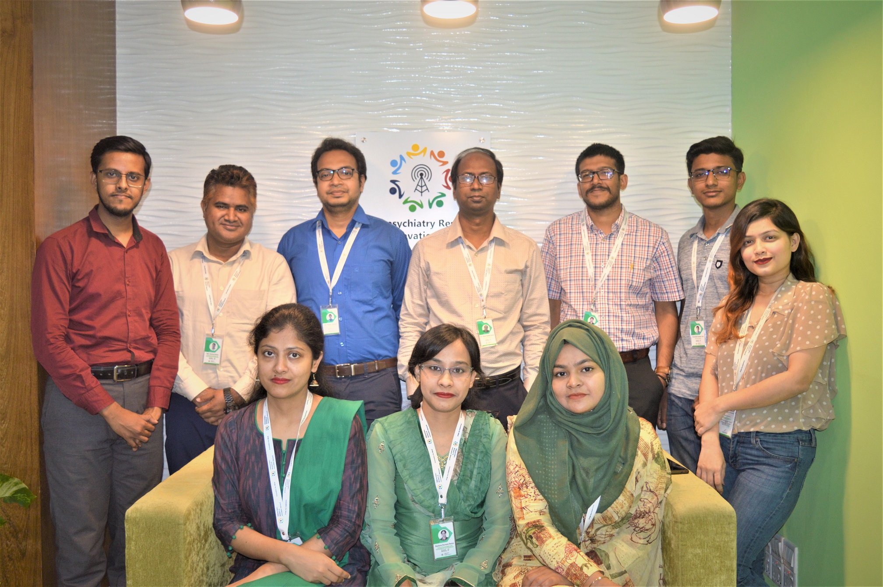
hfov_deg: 57.3
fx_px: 809
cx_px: 442
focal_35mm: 33
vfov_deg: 39.9
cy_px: 294
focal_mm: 22
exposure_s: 1/60
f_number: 3.8
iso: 450
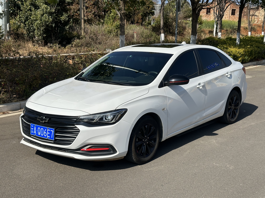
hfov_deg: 39.7
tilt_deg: -10.3
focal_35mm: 48
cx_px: 132
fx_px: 367
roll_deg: -1.7
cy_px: 99
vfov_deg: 30.3
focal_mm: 6.86
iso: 64
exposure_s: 1/5882
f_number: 1.78
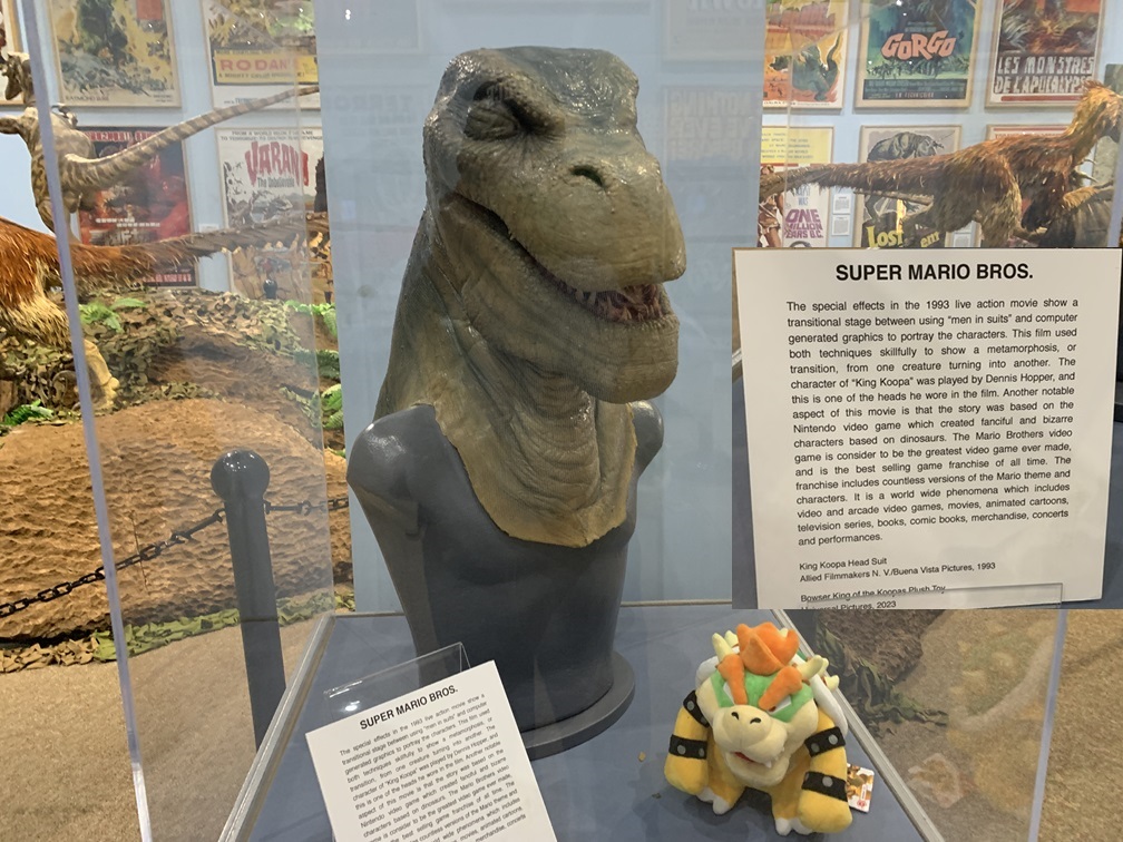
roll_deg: +1.7
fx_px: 843
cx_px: 562
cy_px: 421
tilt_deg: -13.0
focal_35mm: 26
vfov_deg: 53.1
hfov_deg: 67.3
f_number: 1.8
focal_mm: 4.25
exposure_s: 1/30
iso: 500
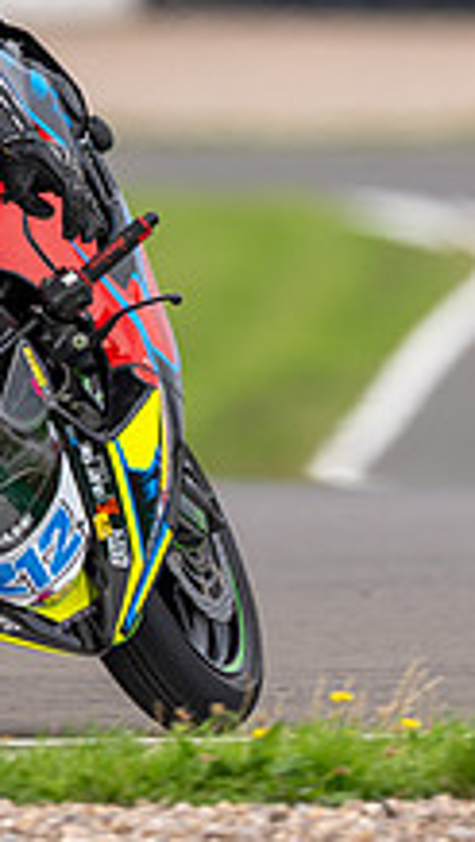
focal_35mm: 1768
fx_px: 39496
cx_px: 86
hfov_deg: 0.7
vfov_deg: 1.2
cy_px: 111
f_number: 6.3
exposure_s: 1/500
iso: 250
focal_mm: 600
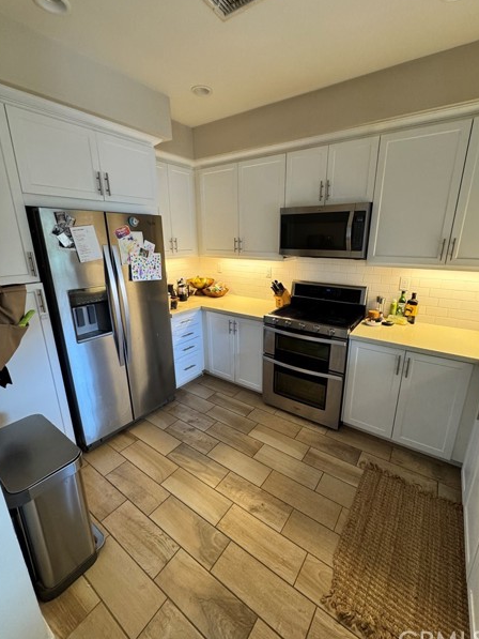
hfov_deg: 81.7
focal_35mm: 15
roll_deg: -0.6
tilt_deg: -15.6
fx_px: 277
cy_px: 314
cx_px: 249
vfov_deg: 98.1
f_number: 2.2
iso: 250
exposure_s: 1/60
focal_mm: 2.22
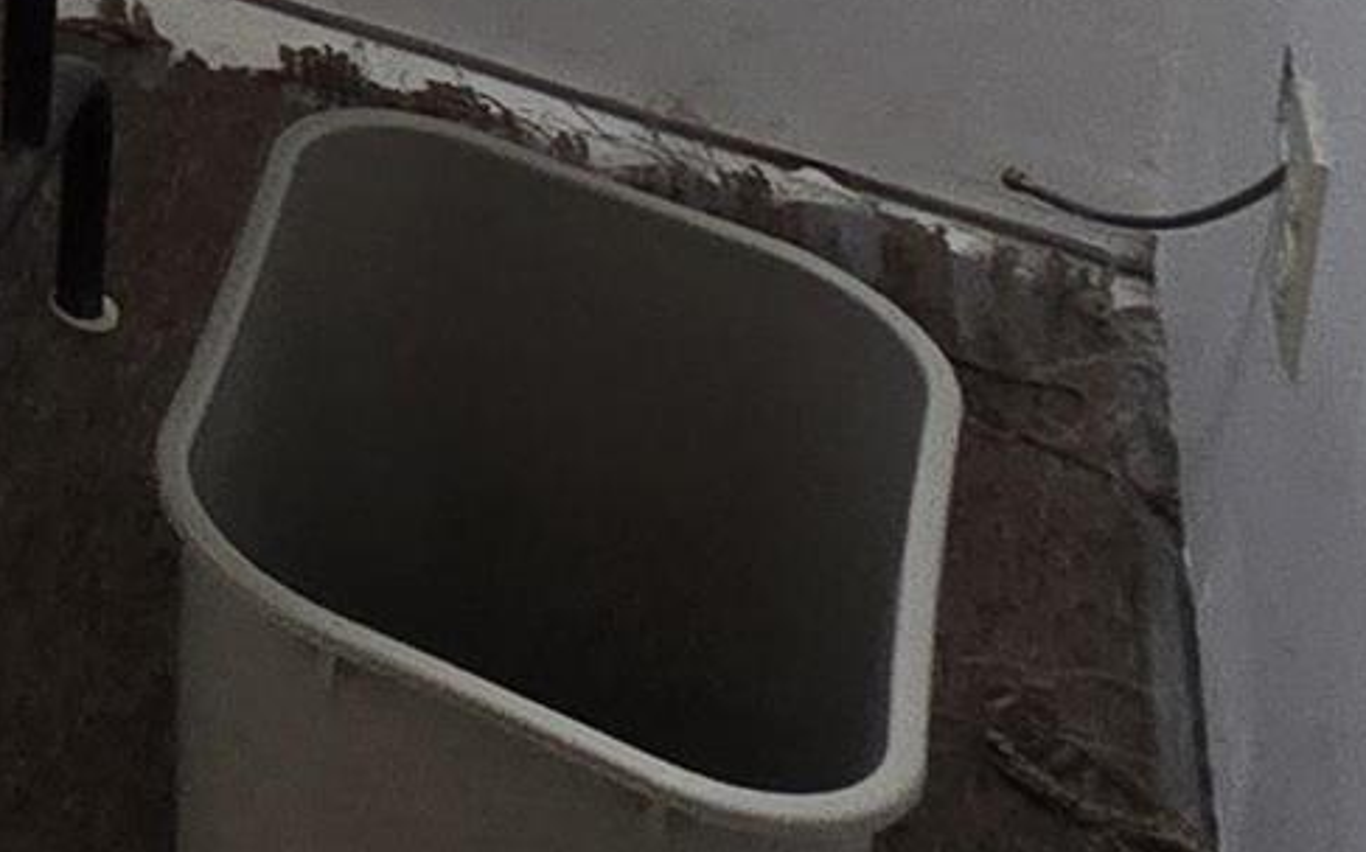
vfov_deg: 10.7
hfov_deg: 15.8
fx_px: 3238
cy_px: -1656
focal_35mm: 87
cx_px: -1694
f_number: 2.2
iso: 80
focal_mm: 2.2
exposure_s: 1/120
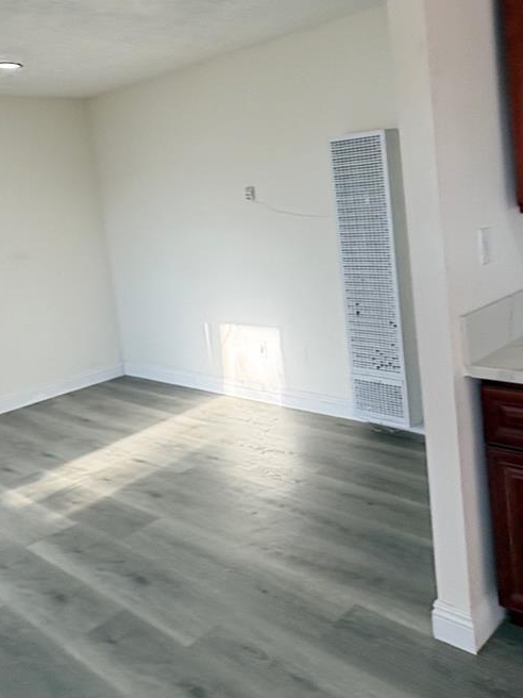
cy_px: 262
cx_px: 390
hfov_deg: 42.8
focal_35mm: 32
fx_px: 645
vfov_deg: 56.1
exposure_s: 1/130
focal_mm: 2.22
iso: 80
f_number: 2.2
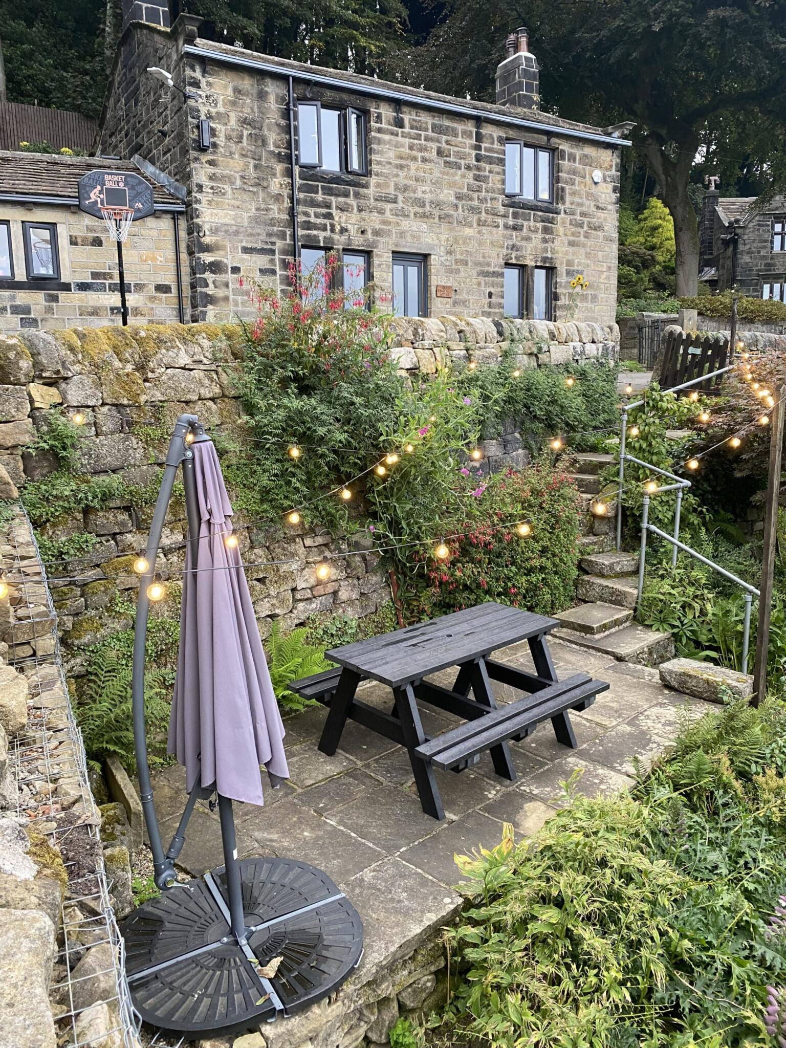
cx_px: 393
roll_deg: +1.4
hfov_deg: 53.1
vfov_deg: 67.3
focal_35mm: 26
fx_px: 787
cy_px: 524
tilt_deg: -8.5
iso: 125
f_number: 1.8
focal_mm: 4.25
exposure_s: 1/50
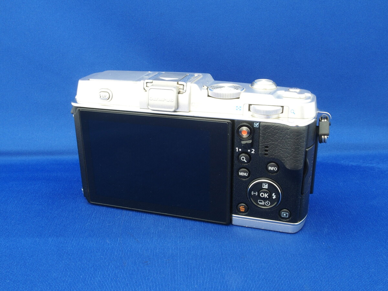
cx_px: 194
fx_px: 426
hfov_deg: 49.0
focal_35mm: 38
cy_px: 146
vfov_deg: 37.7
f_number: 8
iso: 100
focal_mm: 8.1
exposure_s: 2
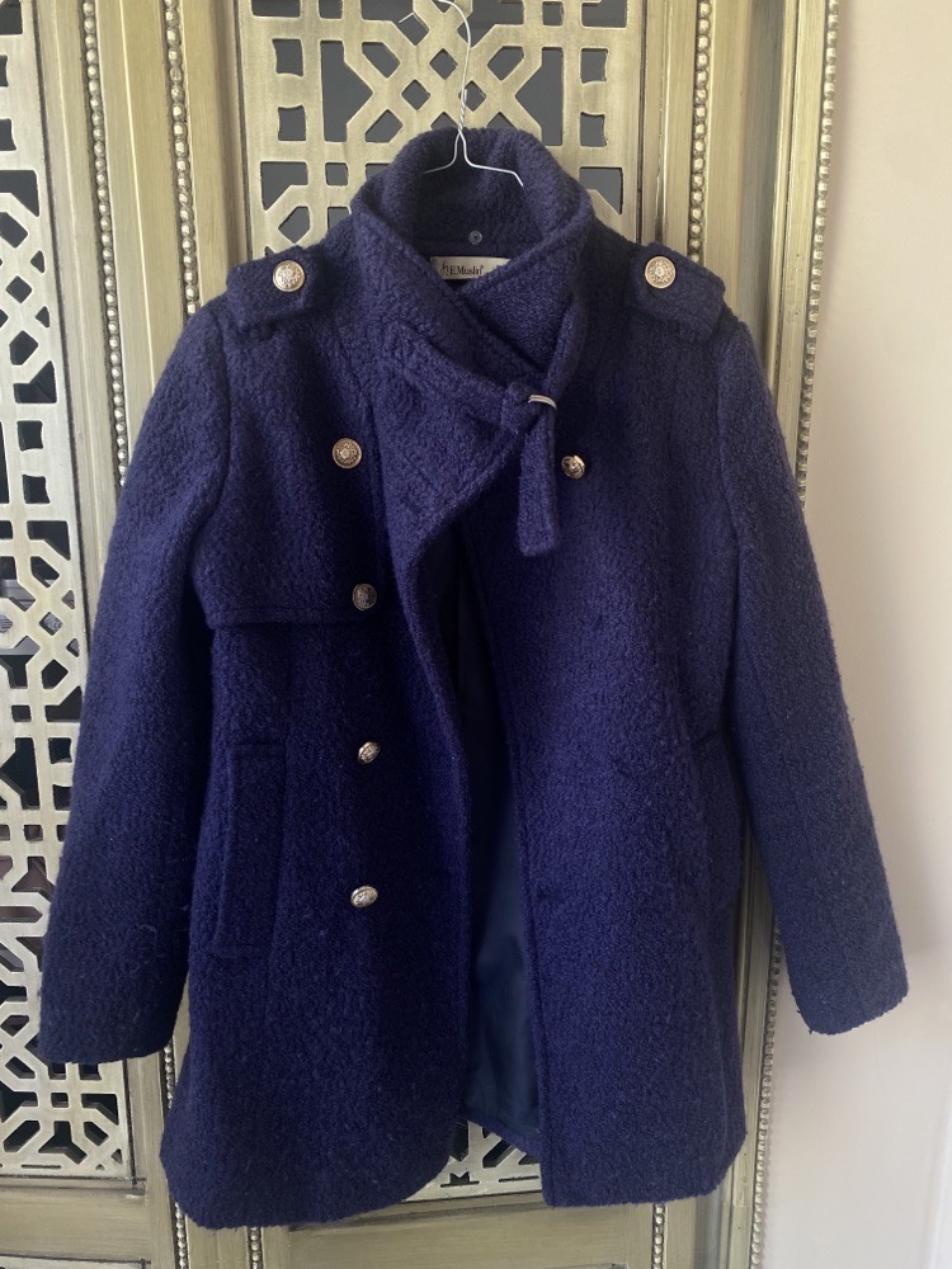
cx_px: 476
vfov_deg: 67.3
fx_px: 953
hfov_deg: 53.1
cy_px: 634
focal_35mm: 26
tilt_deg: -11.6
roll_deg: +0.7
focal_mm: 4.25
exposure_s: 1/113
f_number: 1.8
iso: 125
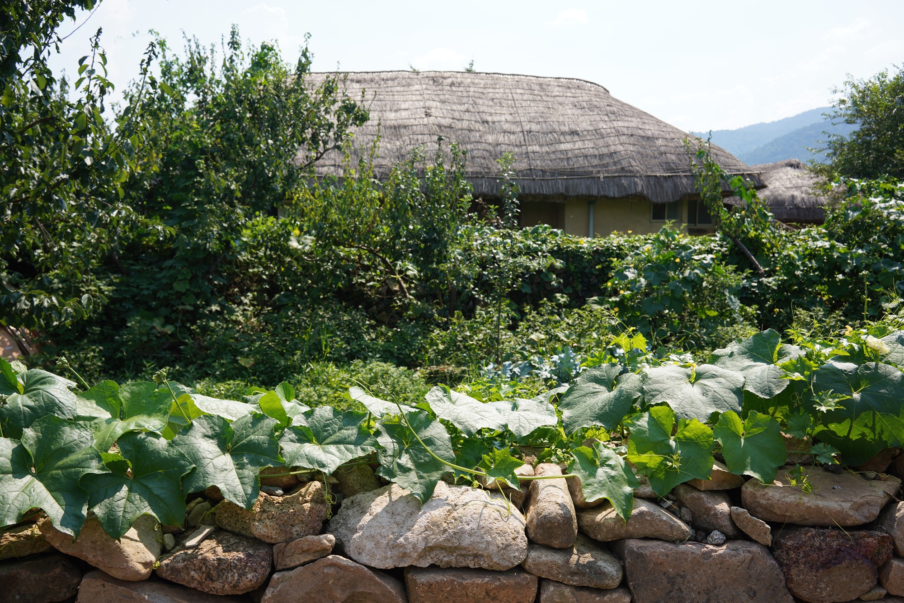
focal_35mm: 35
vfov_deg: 37.9
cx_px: 452
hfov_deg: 54.4
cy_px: 302
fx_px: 879
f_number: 10
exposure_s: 1/100
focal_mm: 35
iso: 100
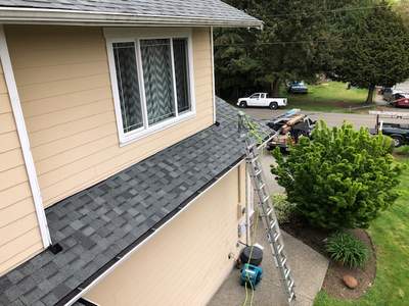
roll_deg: +3.8
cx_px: 204
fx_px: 331
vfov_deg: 49.7
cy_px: 153
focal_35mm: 28
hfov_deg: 63.4
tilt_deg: -18.6
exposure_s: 1/260
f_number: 1.8
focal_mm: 3.99
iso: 20
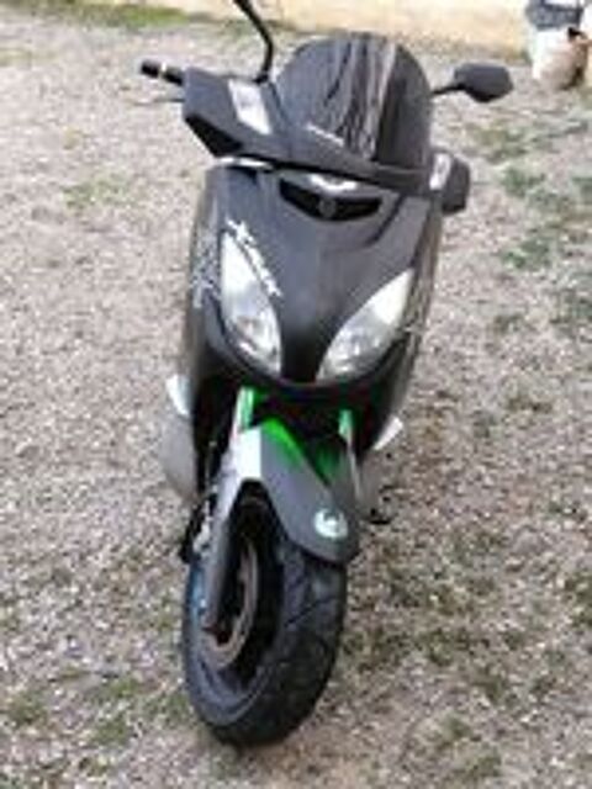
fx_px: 1231
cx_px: 296
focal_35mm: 54
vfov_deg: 35.5
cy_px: 394
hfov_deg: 27.0
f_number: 1.8
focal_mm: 4.05
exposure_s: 1/33.3
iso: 606
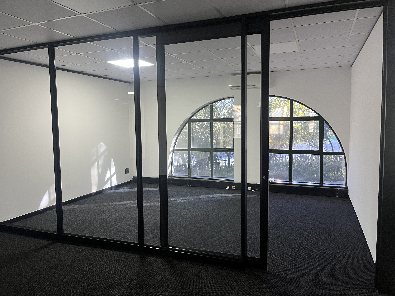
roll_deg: +0.2
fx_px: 297
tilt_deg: -4.8
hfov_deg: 67.3
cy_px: 148
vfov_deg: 53.1
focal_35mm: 26
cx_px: 198
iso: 125
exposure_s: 1/50
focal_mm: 5.1
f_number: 1.6
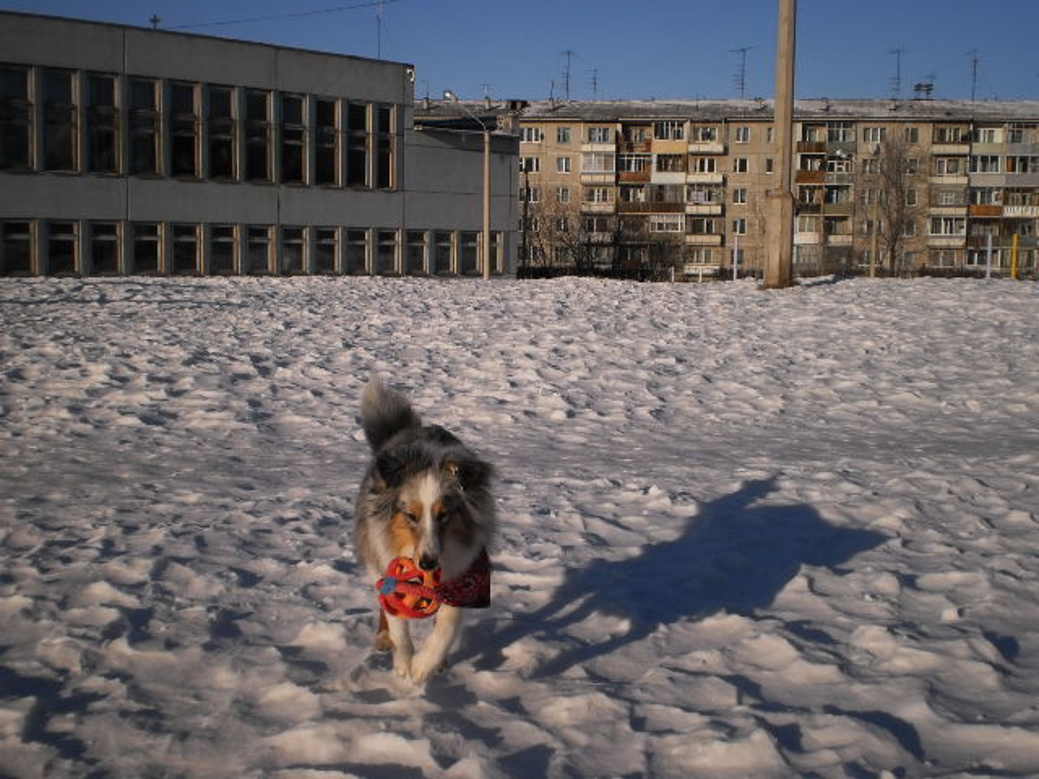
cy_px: 390
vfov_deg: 34.3
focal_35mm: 42
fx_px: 1261
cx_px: 520
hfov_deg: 44.8
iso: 100
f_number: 4.9
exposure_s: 1/2000
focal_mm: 7.4
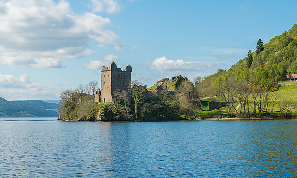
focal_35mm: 72
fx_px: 577
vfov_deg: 17.5
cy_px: 86
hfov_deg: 28.9
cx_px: 148
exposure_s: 1/400
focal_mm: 70
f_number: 9
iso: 160
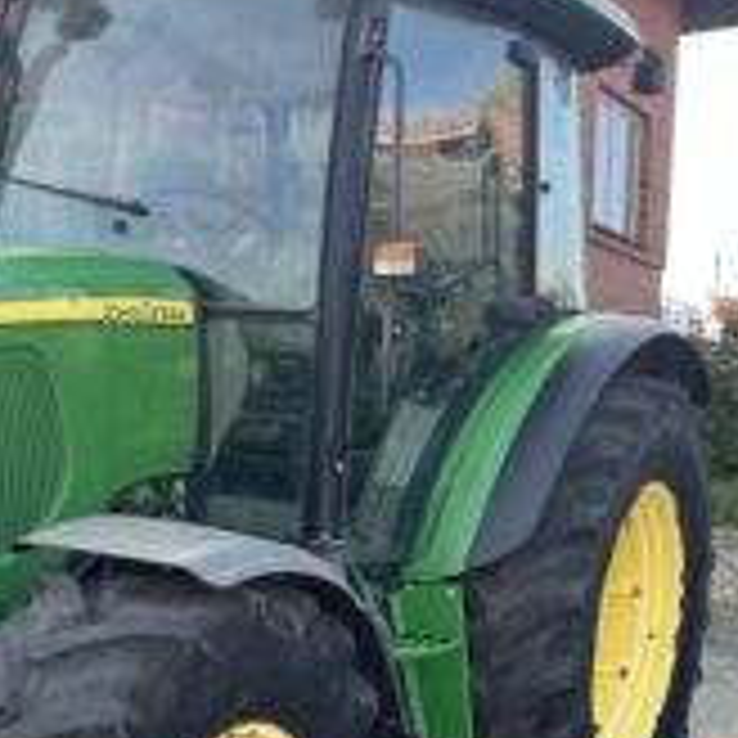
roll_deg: -1.9
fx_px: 1351
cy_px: 544
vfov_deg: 30.1
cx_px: 315
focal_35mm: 56
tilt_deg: -3.8
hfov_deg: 30.5
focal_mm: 5.1
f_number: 1.6
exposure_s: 1/425
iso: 50
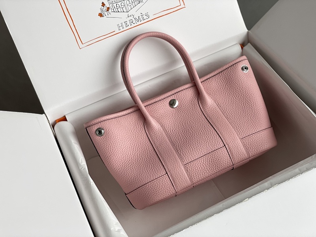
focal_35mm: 52
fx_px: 475
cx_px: 158
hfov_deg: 36.8
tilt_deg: -44.7
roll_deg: +12.5
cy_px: 118
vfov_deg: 28.0
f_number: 2
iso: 32
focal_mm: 6
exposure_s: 1/320
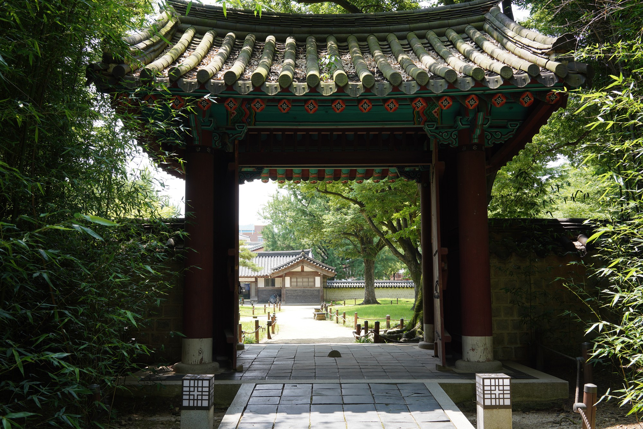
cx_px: 322
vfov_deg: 37.9
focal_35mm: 35
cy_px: 214
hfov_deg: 54.4
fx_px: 625
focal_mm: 35
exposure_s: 1/100
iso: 200
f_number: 8
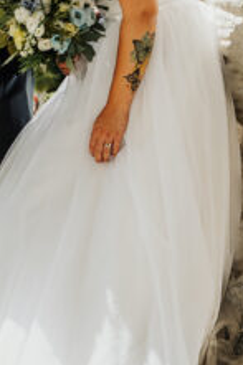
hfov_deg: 4.1
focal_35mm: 326
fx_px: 3306
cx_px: -430
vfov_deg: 6.2
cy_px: -190
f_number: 8
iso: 160
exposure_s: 1/250
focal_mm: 48
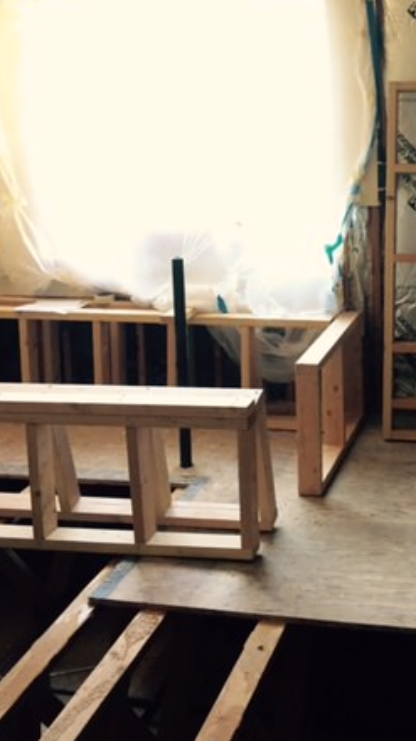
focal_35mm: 46
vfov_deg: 43.7
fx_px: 903
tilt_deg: -8.1
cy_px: 227
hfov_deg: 25.1
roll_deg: +0.7
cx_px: 384
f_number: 2.2
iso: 125
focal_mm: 4.15
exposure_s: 1/30
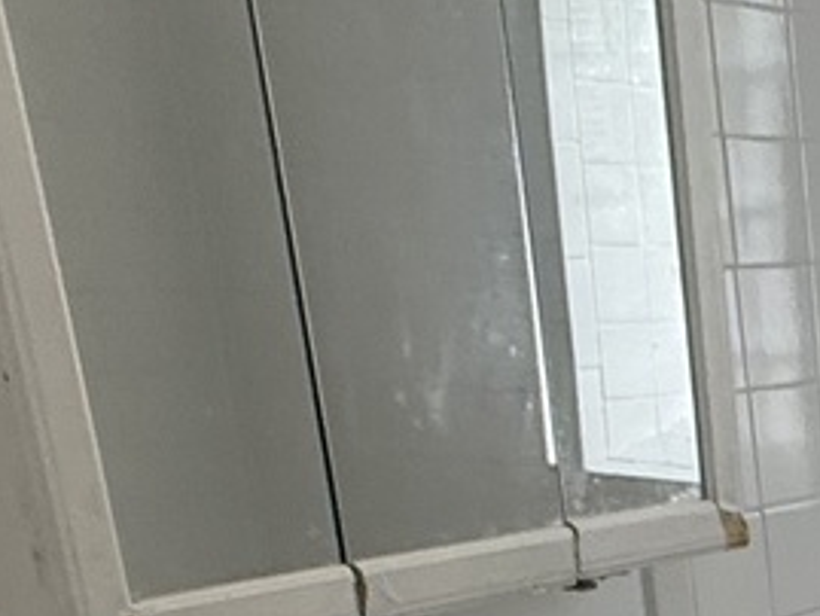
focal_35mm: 75
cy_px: 979
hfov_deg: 22.1
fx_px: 1777
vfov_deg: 17.3
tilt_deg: -17.7
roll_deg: +1.5
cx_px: 1180
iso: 320
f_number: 2.2
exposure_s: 1/120
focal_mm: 2.22
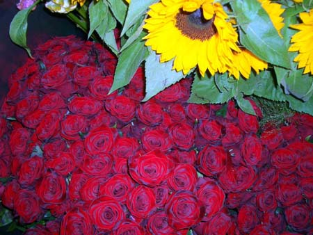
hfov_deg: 52.6
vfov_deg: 40.7
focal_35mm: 35
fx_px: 317
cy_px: 118
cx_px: 156
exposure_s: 1/60
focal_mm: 5.8
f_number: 4.3
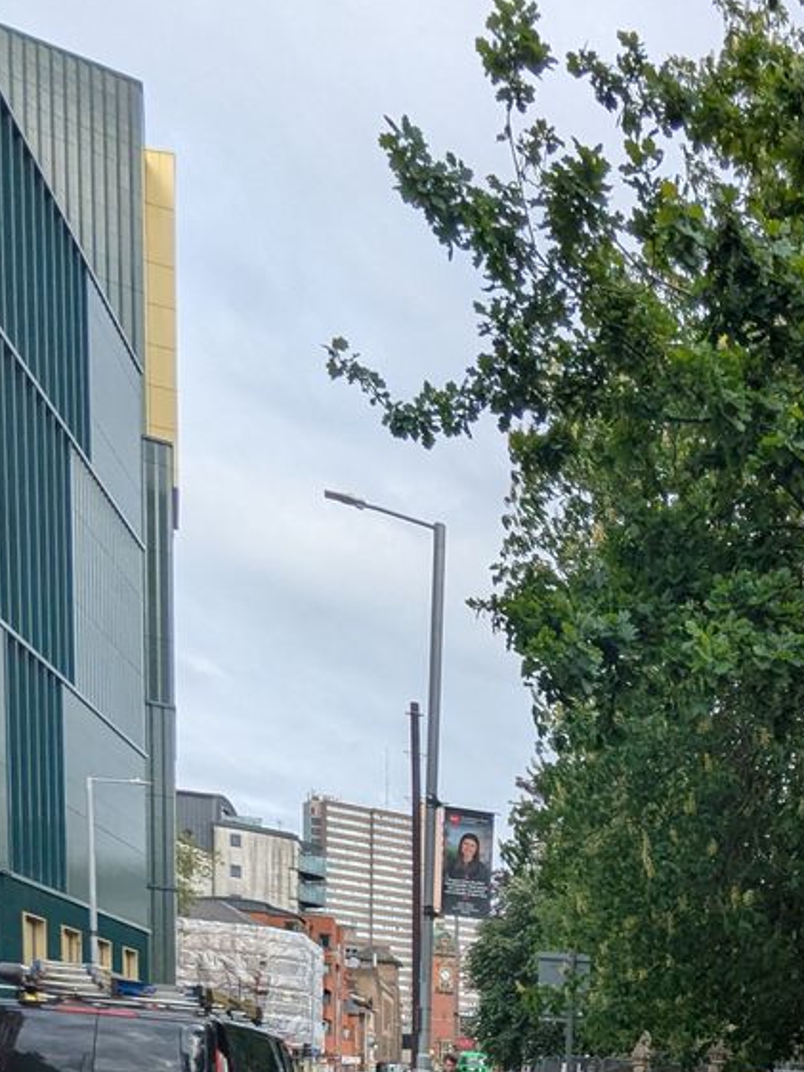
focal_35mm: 38
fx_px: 1176
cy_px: 1233
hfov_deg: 32.2
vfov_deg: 38.5
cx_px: 930
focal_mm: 2.35
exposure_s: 1/801
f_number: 2.2
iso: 39
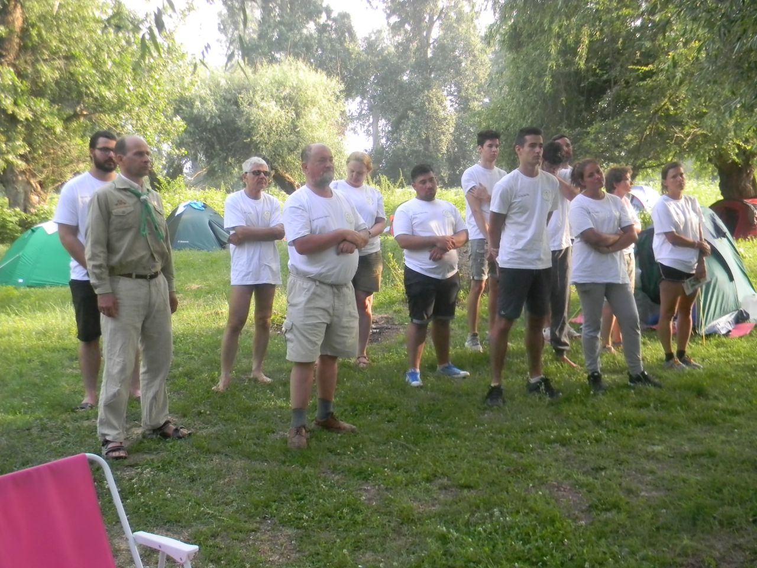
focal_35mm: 36
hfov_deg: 51.4
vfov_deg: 39.7
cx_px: 378
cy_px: 284
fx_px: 787
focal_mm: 6.4
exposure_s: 1/59.6
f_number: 3.7
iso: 82
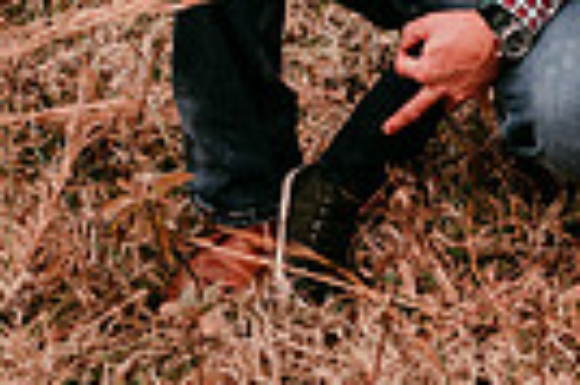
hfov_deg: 17.4
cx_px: 900
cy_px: -344
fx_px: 1674
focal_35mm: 104
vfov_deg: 11.9
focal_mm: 24
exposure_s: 1/160
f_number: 2.2
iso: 100
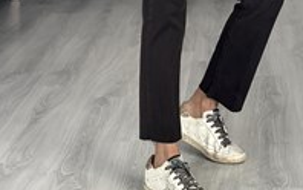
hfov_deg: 16.0
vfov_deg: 9.7
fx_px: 1074
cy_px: -130
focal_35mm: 130
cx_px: 205
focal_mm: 6.86
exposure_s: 1/60
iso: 200
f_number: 1.78
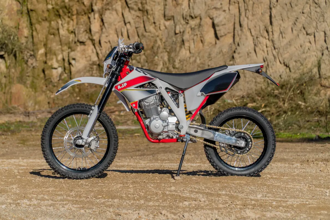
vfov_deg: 9.1
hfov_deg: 13.6
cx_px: 165
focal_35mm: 152
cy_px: 110
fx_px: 1389
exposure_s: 1/1600
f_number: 4
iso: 100
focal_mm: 101
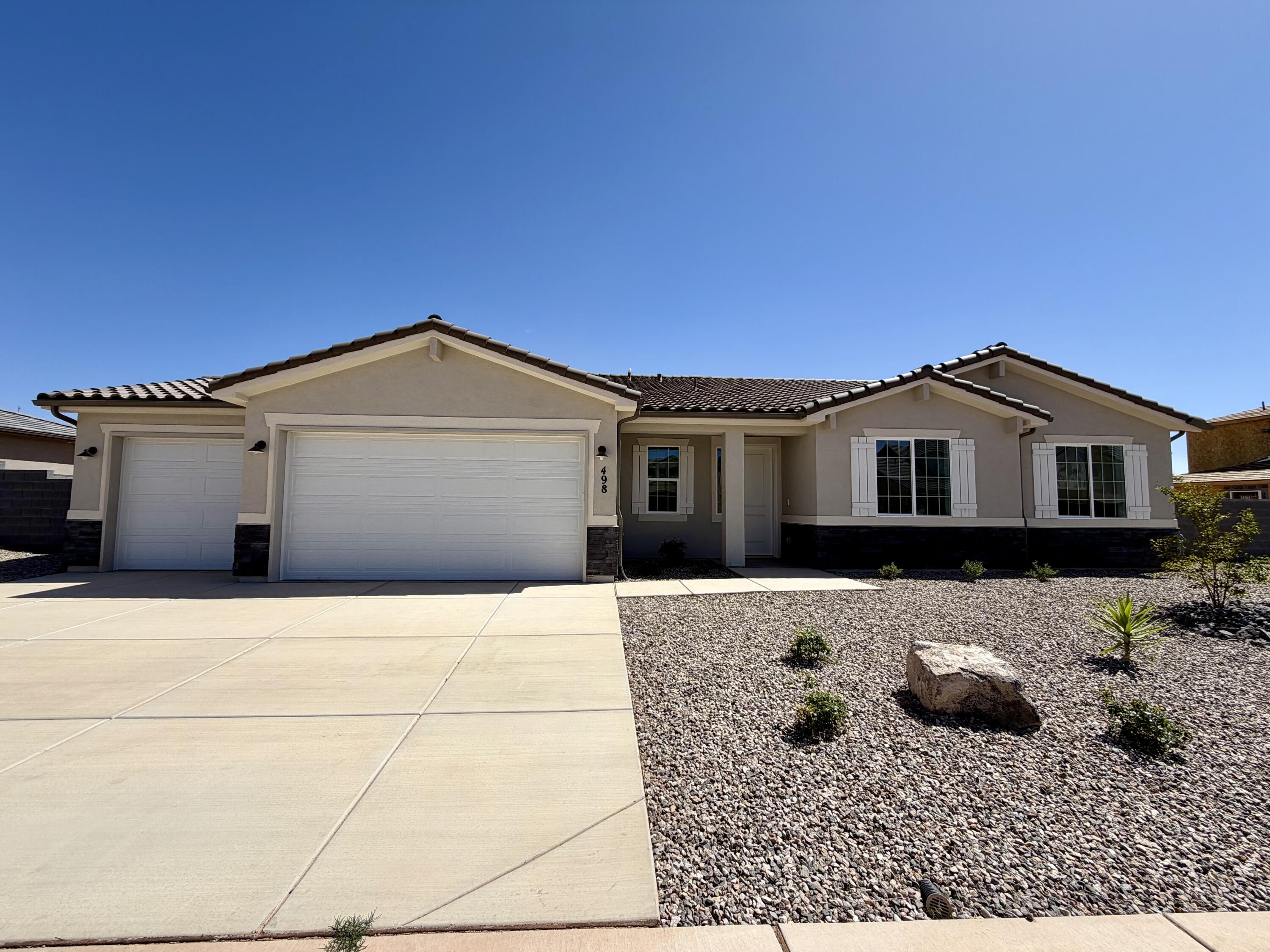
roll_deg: -0.1
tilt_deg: +4.1
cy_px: 476
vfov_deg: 85.7
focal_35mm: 14
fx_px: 514
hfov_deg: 102.1
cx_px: 635
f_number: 2.2
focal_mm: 2.22
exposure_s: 1/1259
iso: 20
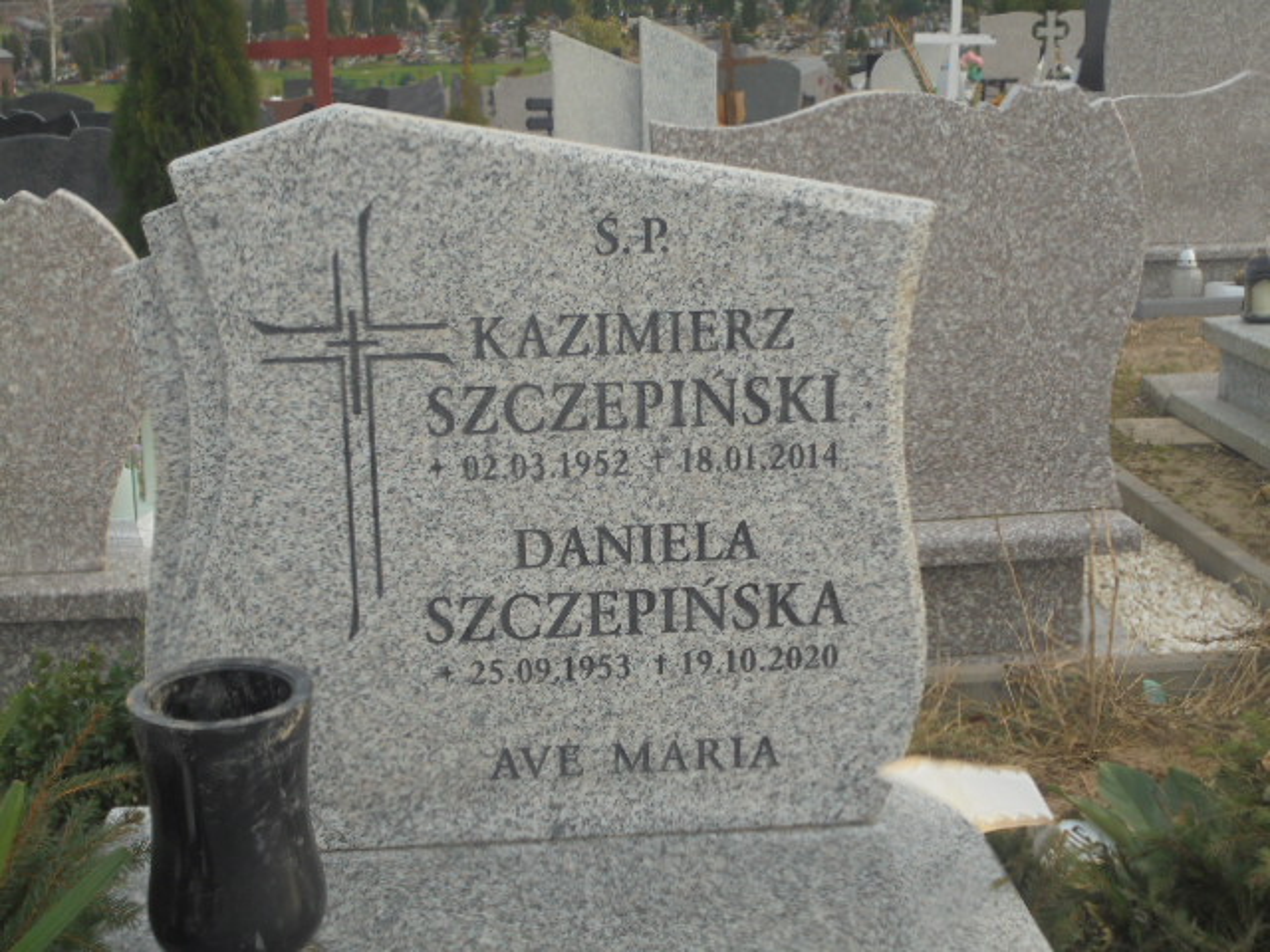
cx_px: 635
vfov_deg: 29.7
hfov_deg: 38.9
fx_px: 1798
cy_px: 476
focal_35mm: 49
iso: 100
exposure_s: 1/80
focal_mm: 8.9
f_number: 4.8
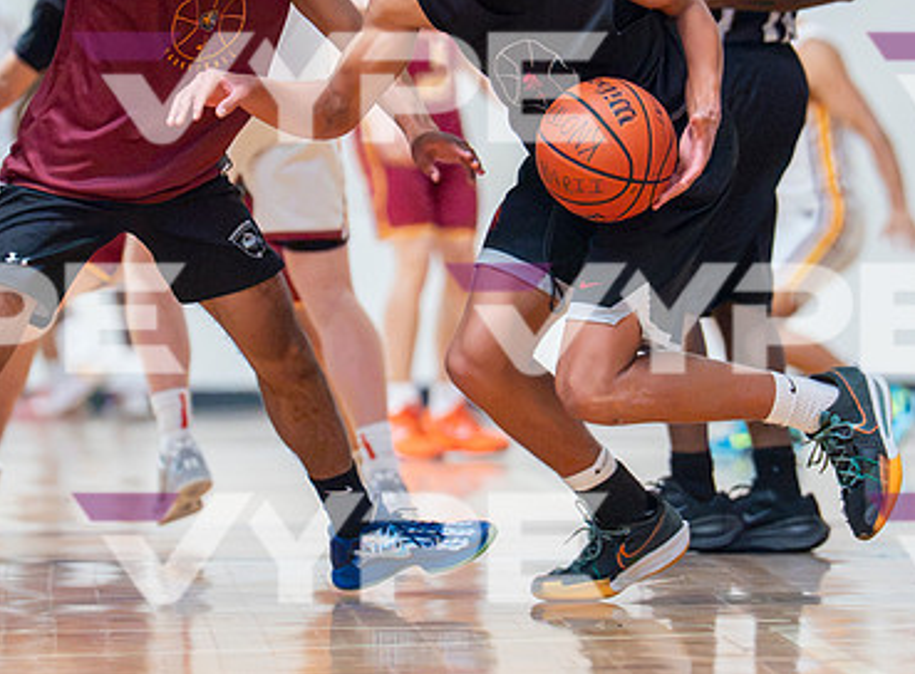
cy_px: 259
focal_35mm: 615
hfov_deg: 3.2
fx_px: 16156
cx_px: 469
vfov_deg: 2.4
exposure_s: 1/1000
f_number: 3.2
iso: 12800
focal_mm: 200
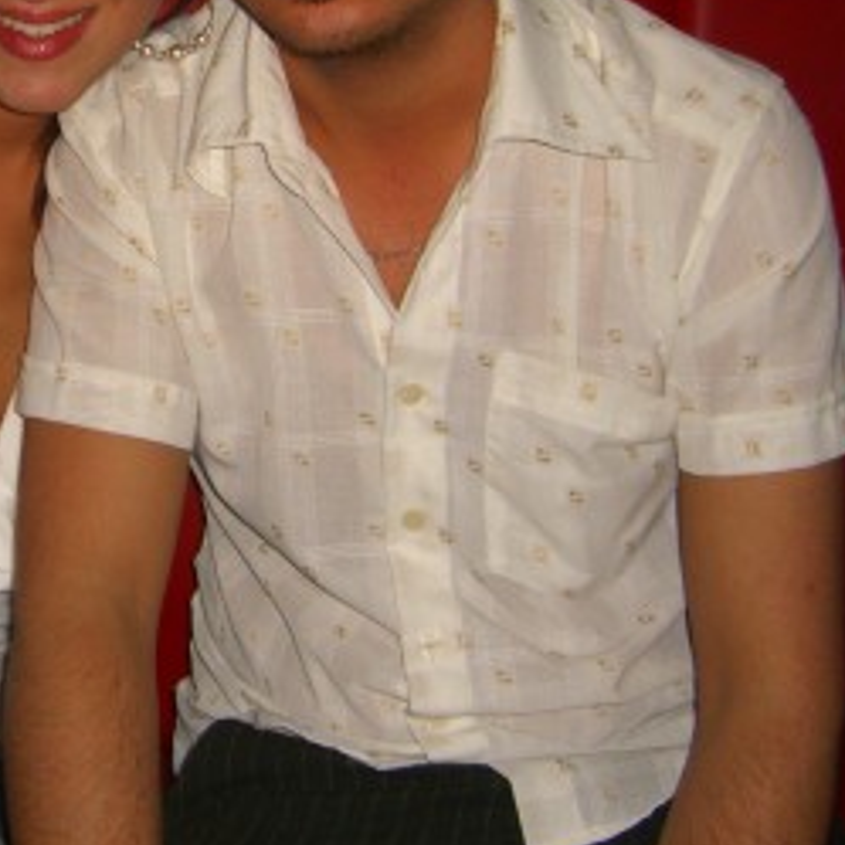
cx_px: 68
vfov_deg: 21.1
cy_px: 170
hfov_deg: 20.9
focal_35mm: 81
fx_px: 2237
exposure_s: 1/60
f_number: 2.8
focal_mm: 7.9
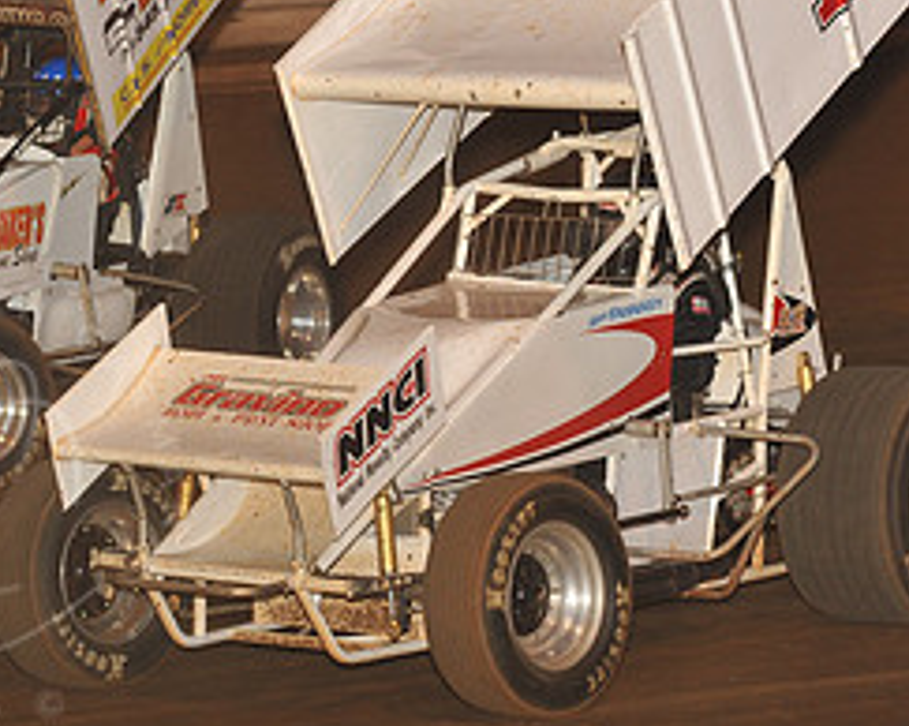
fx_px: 7231
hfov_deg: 7.2
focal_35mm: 269
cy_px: 165
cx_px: -41
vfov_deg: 5.7
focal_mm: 120
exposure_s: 1/320
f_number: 6.3
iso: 1000
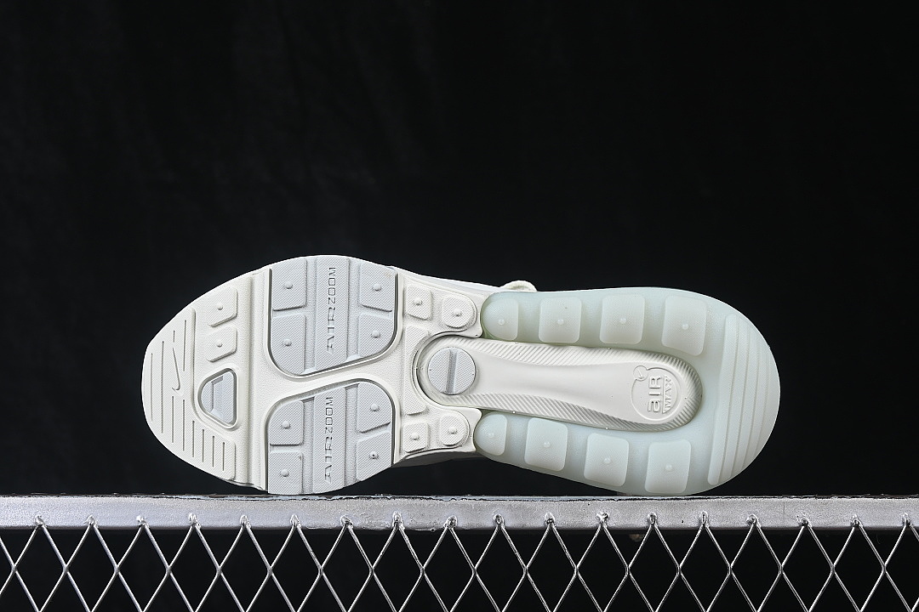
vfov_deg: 18.2
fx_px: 1914
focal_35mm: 75
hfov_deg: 27.0
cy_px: 306
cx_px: 460
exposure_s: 1/80
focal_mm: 50
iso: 160
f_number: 8
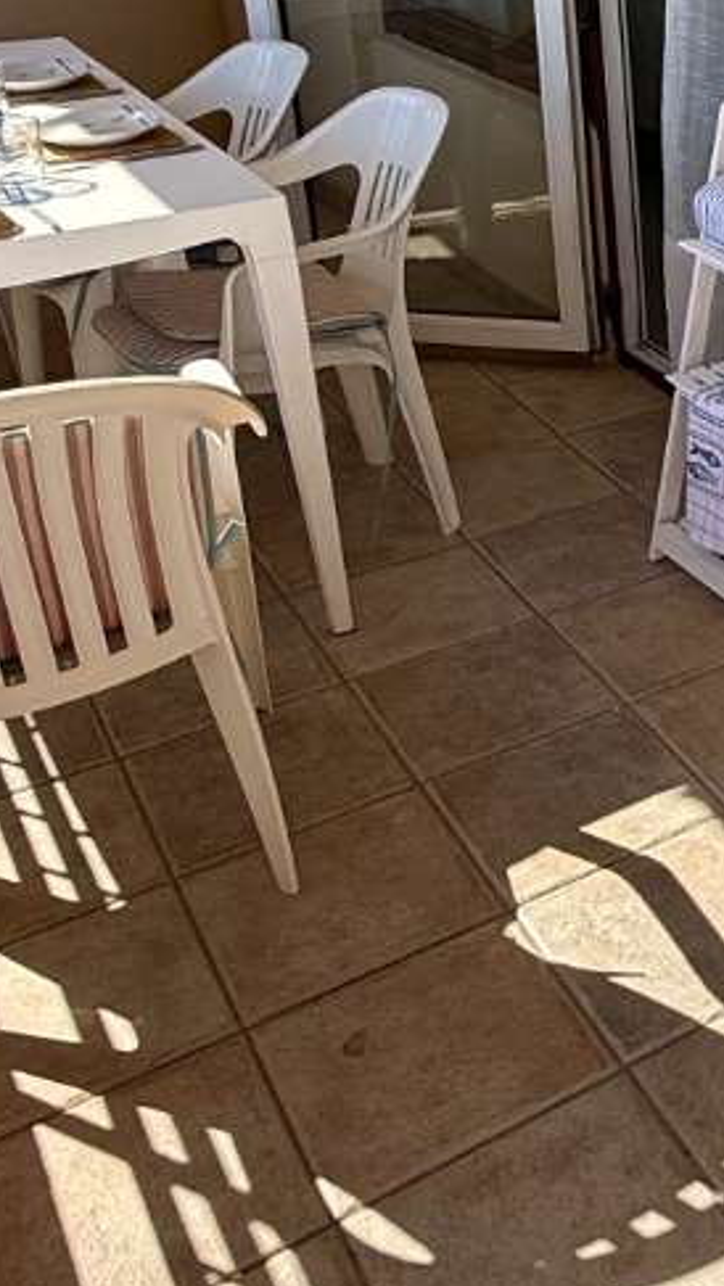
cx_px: 1036
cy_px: 379
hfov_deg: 21.9
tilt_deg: -23.0
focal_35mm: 47
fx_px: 1604
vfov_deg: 42.8
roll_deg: -1.9
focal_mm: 2.22
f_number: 2.2
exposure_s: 1/914
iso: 64
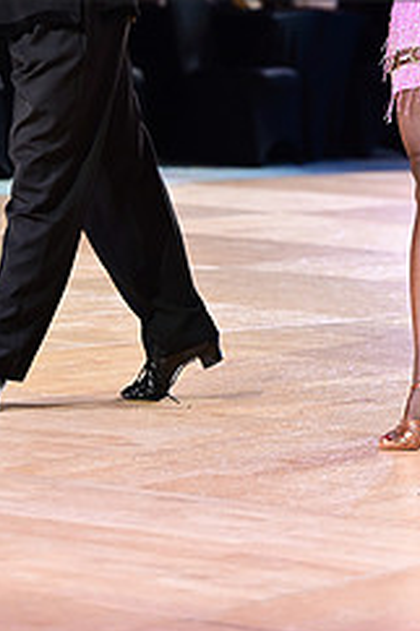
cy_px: -83
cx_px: 347
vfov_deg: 9.1
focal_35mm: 225
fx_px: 3943
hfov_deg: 6.1
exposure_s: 1/320
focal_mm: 94
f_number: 2.8
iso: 1600
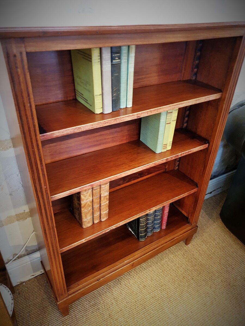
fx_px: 245
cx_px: 122
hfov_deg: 53.1
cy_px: 163
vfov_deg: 67.3
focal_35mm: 26
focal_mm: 4.3
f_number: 1.5
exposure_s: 1/33
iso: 320
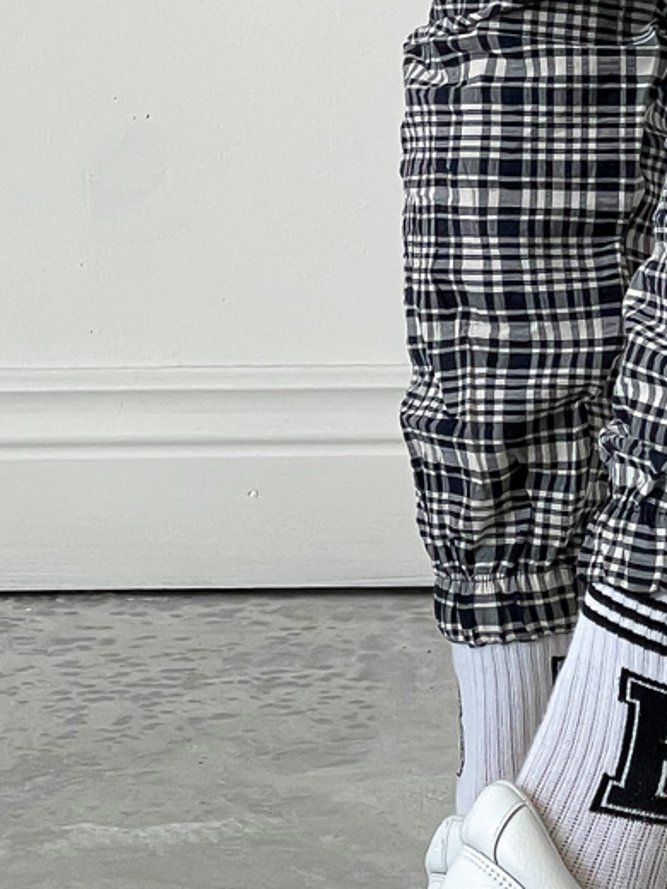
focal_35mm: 160
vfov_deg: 12.1
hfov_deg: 9.3
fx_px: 4111
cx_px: 441
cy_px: -115
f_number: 2
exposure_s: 1/120
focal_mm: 6
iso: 100
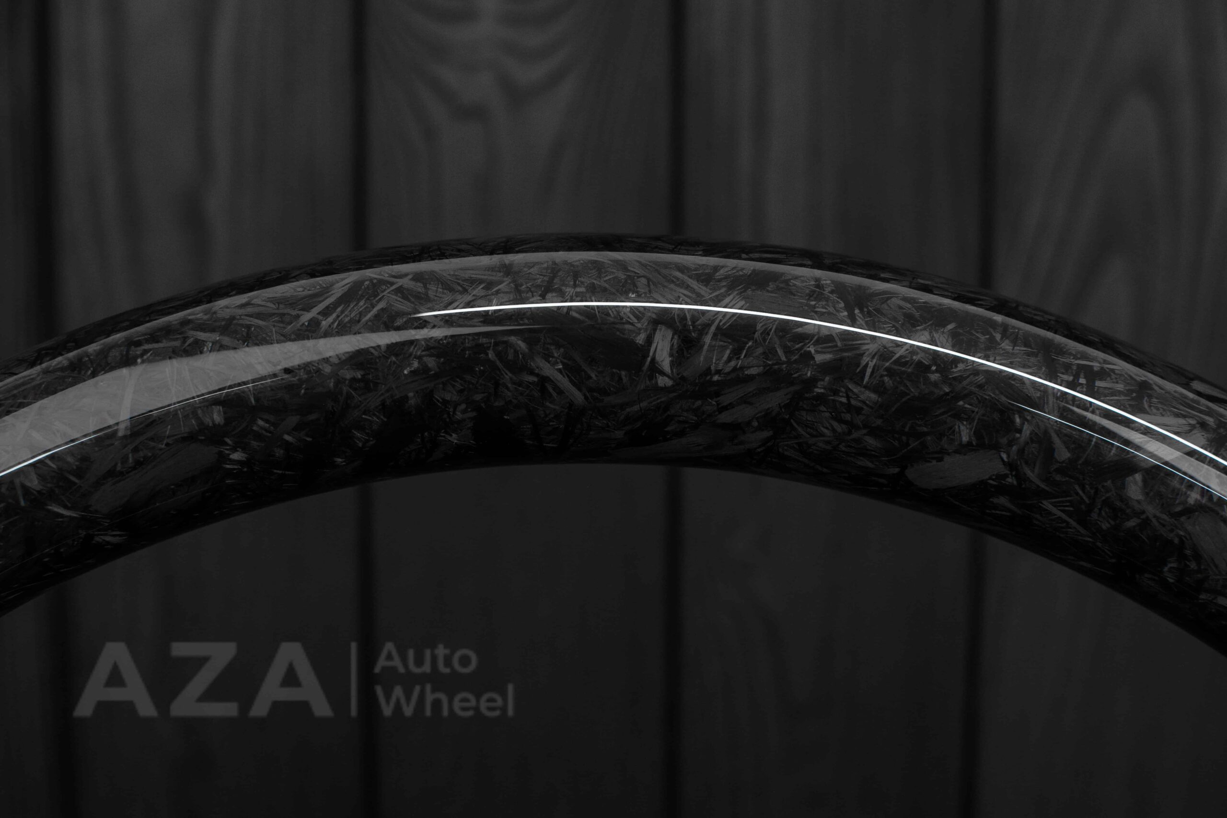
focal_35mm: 52
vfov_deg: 25.8
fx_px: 1789
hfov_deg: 37.8
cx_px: 614
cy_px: 409
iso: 500
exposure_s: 1/125
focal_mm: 35
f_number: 6.3
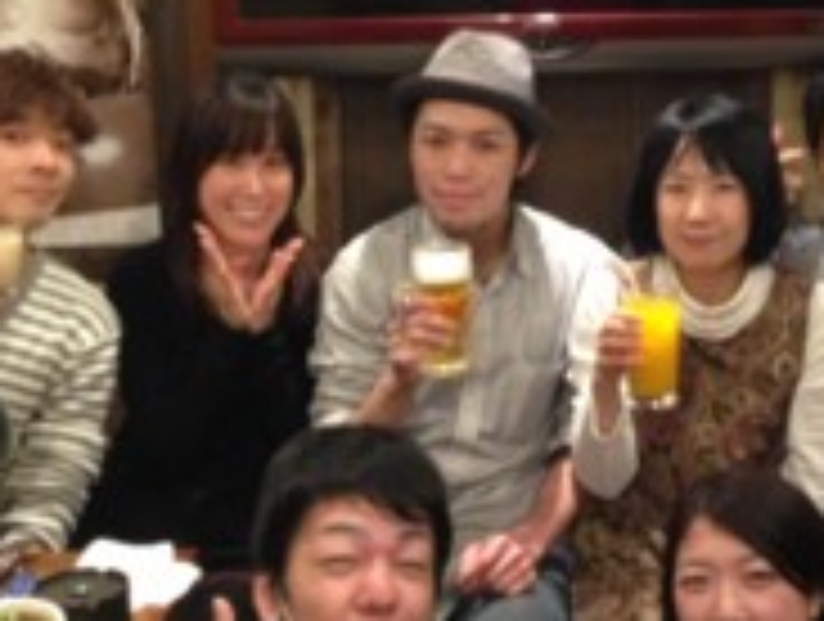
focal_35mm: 81
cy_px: 212
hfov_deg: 24.0
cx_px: 522
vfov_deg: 18.2
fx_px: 1932
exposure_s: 1/20
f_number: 2.4
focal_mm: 4.13
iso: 250
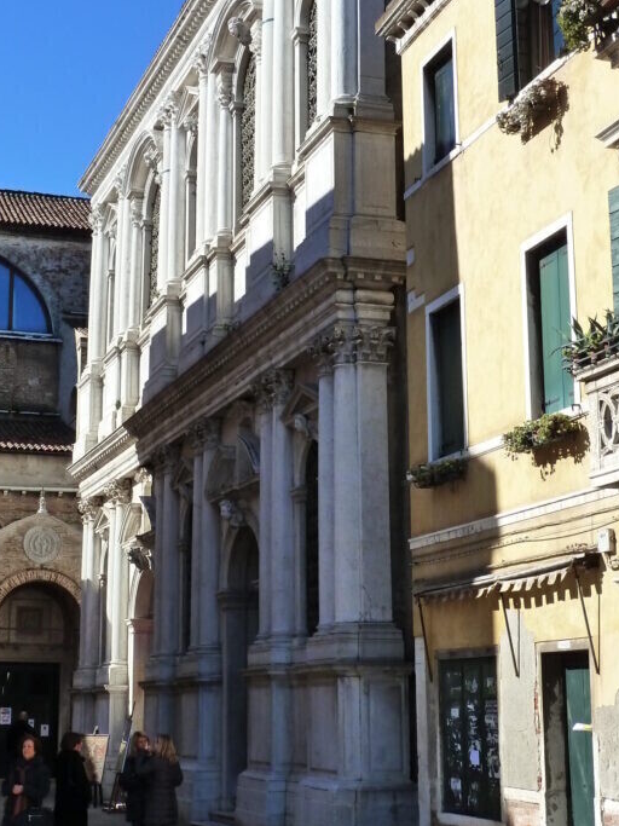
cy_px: 346
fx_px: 1503
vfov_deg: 30.7
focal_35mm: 63
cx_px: 237
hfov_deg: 23.2
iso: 200
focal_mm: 6.9
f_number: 4.5
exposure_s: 1/400
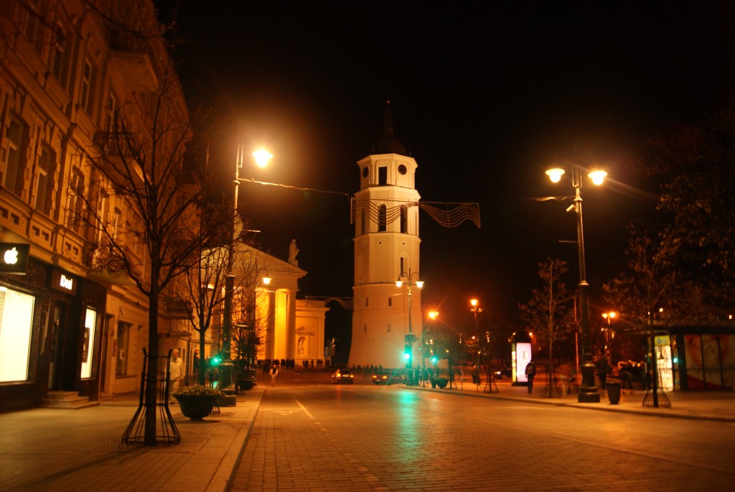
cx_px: 368
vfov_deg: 48.0
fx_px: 552
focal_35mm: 27
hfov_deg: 67.3
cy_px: 246
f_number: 3.5
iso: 400
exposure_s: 1/2.5
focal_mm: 18
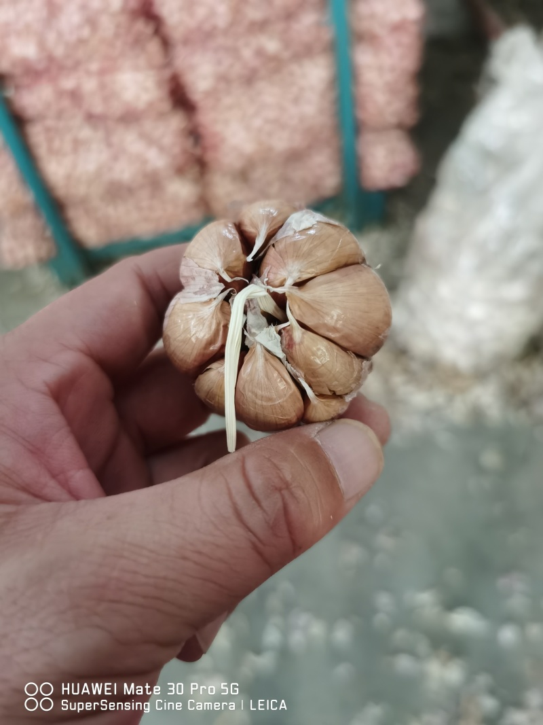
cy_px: 362
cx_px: 272
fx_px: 565
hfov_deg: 51.3
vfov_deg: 65.3
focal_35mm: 27
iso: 500
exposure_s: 1/33.3
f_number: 1.6
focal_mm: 5.56
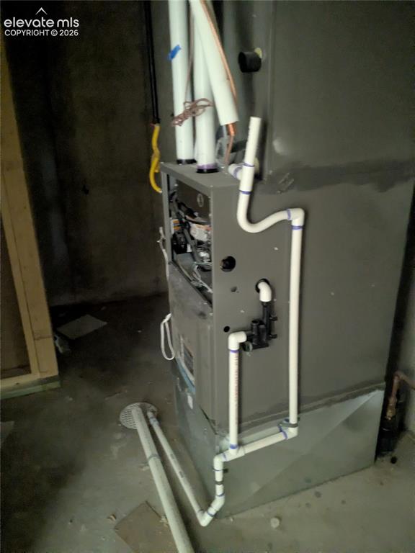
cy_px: 276
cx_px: 208
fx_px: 432
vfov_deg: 65.3
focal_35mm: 27
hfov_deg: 51.4
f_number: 1.73
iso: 3352
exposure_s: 1/3.08
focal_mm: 4.38
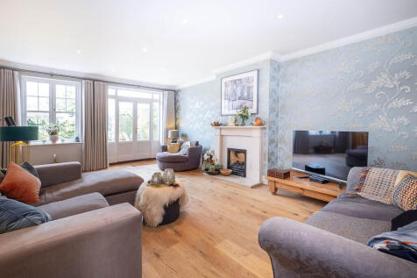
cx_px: 208
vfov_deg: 77.3
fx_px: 174
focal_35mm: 15
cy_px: 139
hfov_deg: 100.4
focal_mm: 10
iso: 400
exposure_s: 1/13
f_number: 6.4
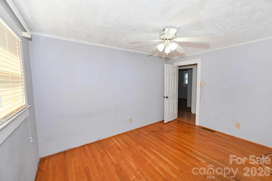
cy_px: 90
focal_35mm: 14
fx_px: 106
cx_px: 136
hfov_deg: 104.3
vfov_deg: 81.1
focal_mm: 14
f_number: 4
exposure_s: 1/60
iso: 220
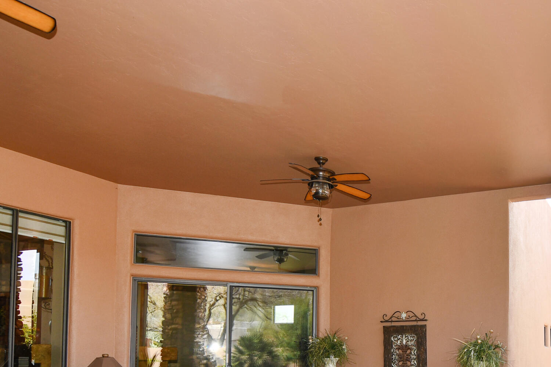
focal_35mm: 32
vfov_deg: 38.2
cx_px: 463
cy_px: 335
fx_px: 490
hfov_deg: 53.6
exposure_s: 1/125
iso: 100
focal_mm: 11
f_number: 5.6
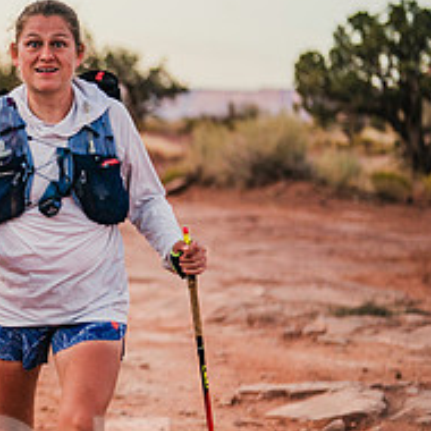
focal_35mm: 130
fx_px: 1831
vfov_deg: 13.4
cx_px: -154
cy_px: 221
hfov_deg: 12.9
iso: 640
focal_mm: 50
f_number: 1.4
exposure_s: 1/160
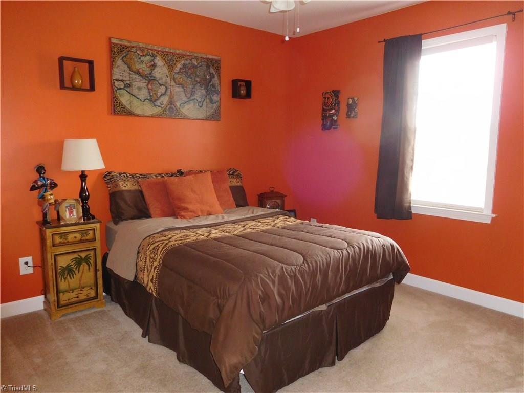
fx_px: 378
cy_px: 196
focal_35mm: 25
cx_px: 262
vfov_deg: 54.9
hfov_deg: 69.4
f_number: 3.4
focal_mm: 4.5
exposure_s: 1/30
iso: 500
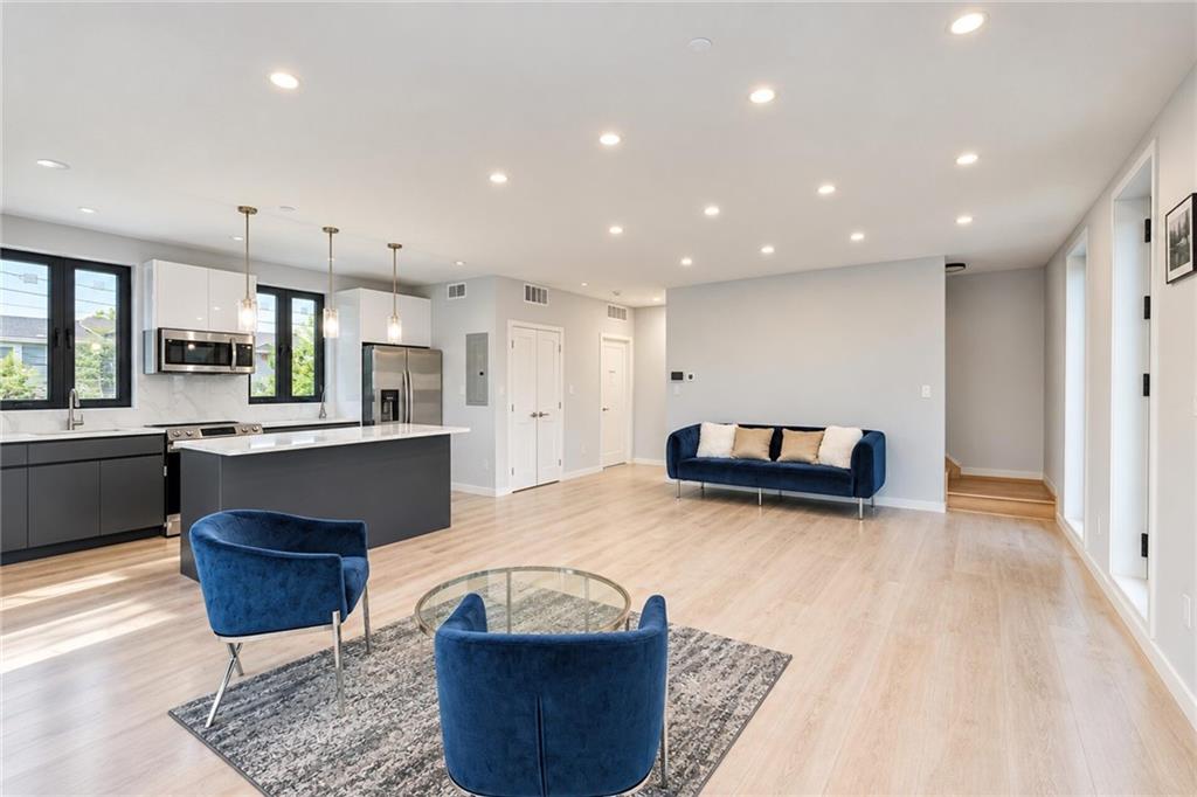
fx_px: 499
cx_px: 598
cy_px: 398
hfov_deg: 100.4
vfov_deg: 77.3
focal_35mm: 15
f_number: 8
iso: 1600
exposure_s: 1/60
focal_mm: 10
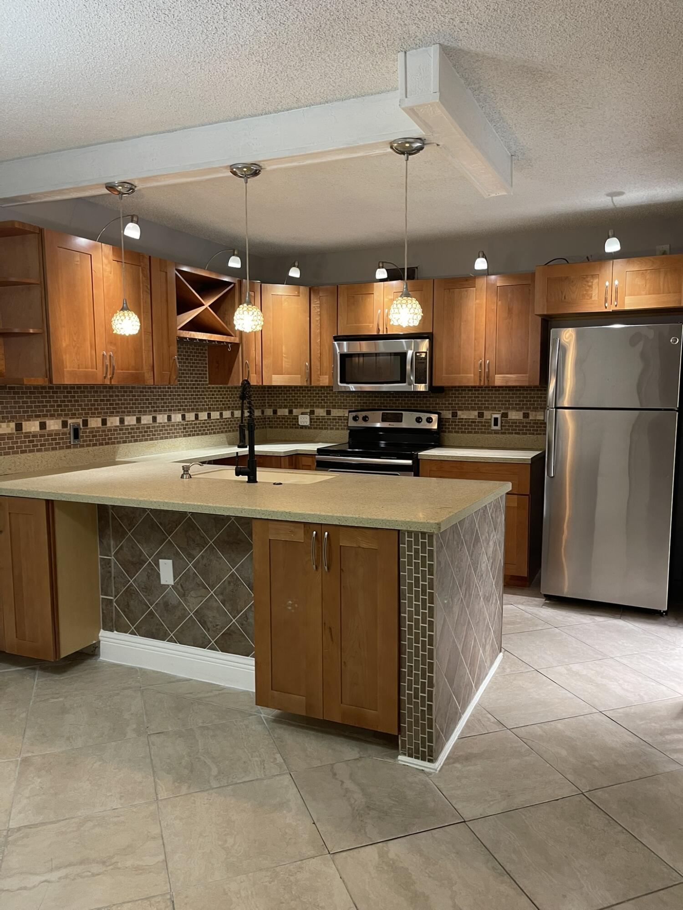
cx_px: 342
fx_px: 658
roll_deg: -0.2
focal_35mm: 25
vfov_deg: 69.4
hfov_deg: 54.9
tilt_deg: -5.7
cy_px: 455
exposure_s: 1/60
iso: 125
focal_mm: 5.1
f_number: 1.6
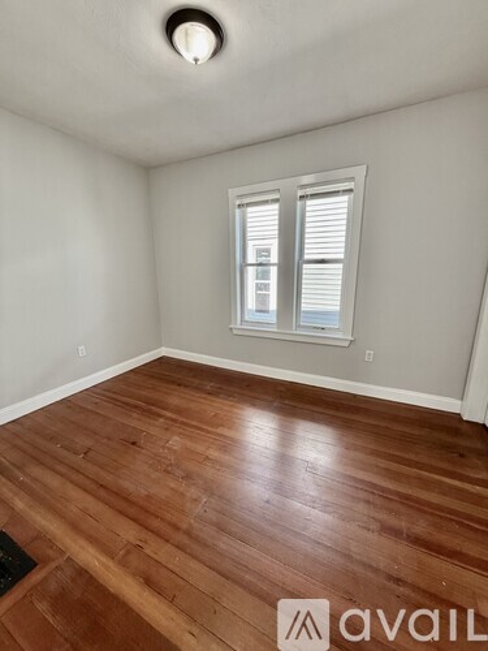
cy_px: 326
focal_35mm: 14
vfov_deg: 102.1
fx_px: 263
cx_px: 244
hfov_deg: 85.7
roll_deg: -0.4
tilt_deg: -11.7
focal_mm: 2.22
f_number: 2.2
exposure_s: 1/120
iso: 80
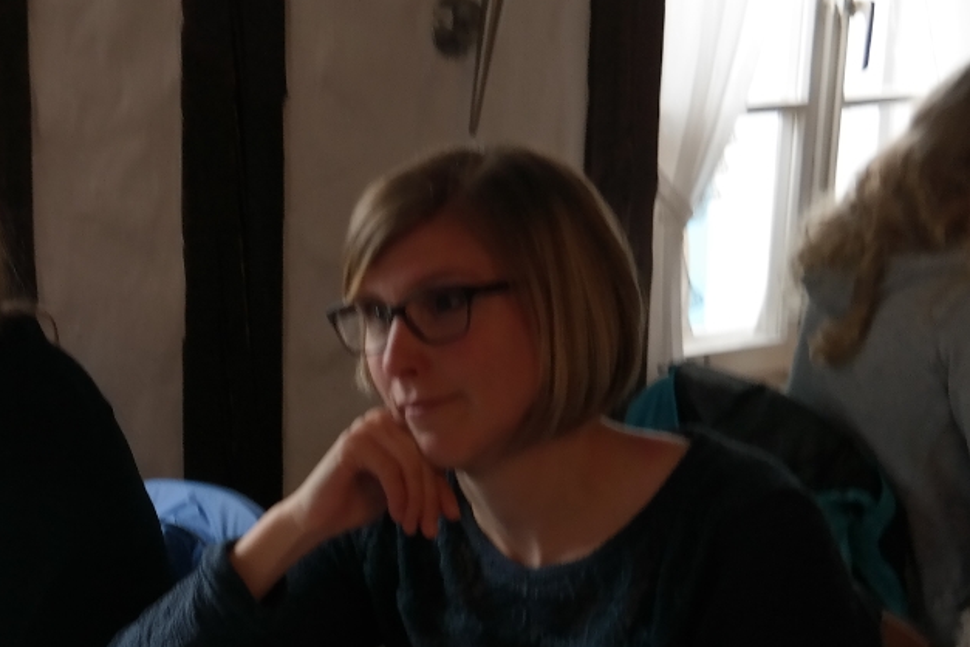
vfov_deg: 18.3
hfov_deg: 25.4
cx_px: -88
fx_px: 1994
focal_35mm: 74
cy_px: 511
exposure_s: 1/40
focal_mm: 19
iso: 200
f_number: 3.5
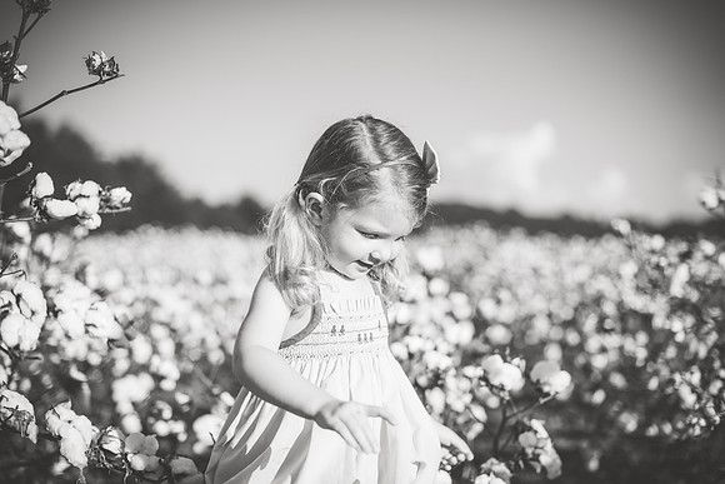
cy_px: 242
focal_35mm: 50
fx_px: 1007
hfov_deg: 39.6
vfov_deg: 27.0
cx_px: 362
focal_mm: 50
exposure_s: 1/3200
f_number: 2.2
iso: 160
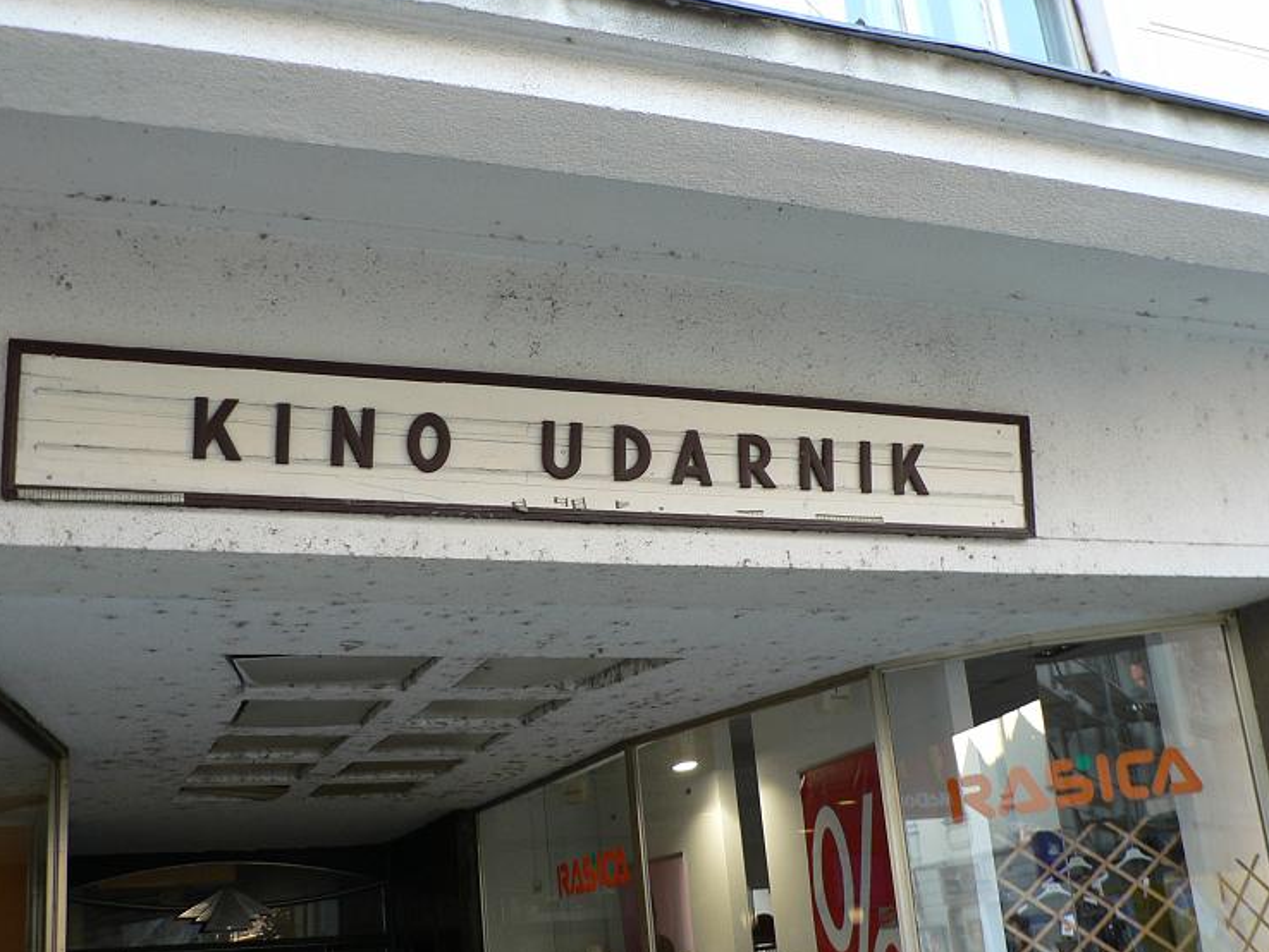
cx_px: 624
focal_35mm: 39
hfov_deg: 47.8
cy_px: 488
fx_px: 1430
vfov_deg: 36.8
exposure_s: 1/40
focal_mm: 6
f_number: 2.8
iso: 80
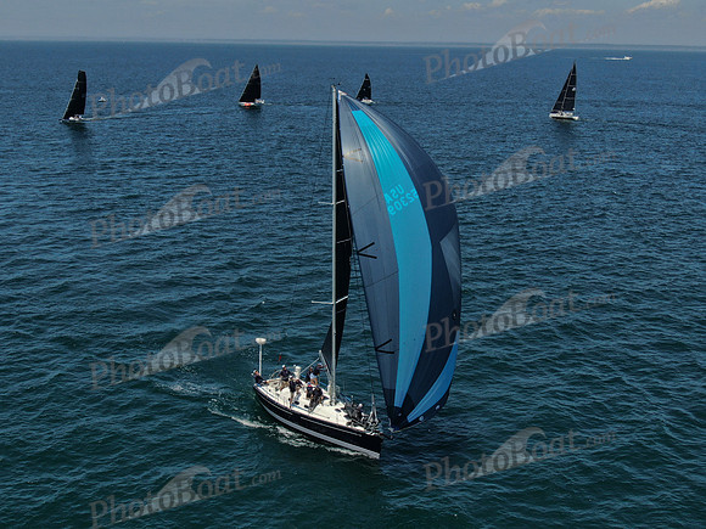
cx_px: 353
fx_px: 979
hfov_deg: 39.7
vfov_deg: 30.3
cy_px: 264
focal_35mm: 48
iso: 100
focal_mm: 8.6
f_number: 3.8
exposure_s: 1/1600
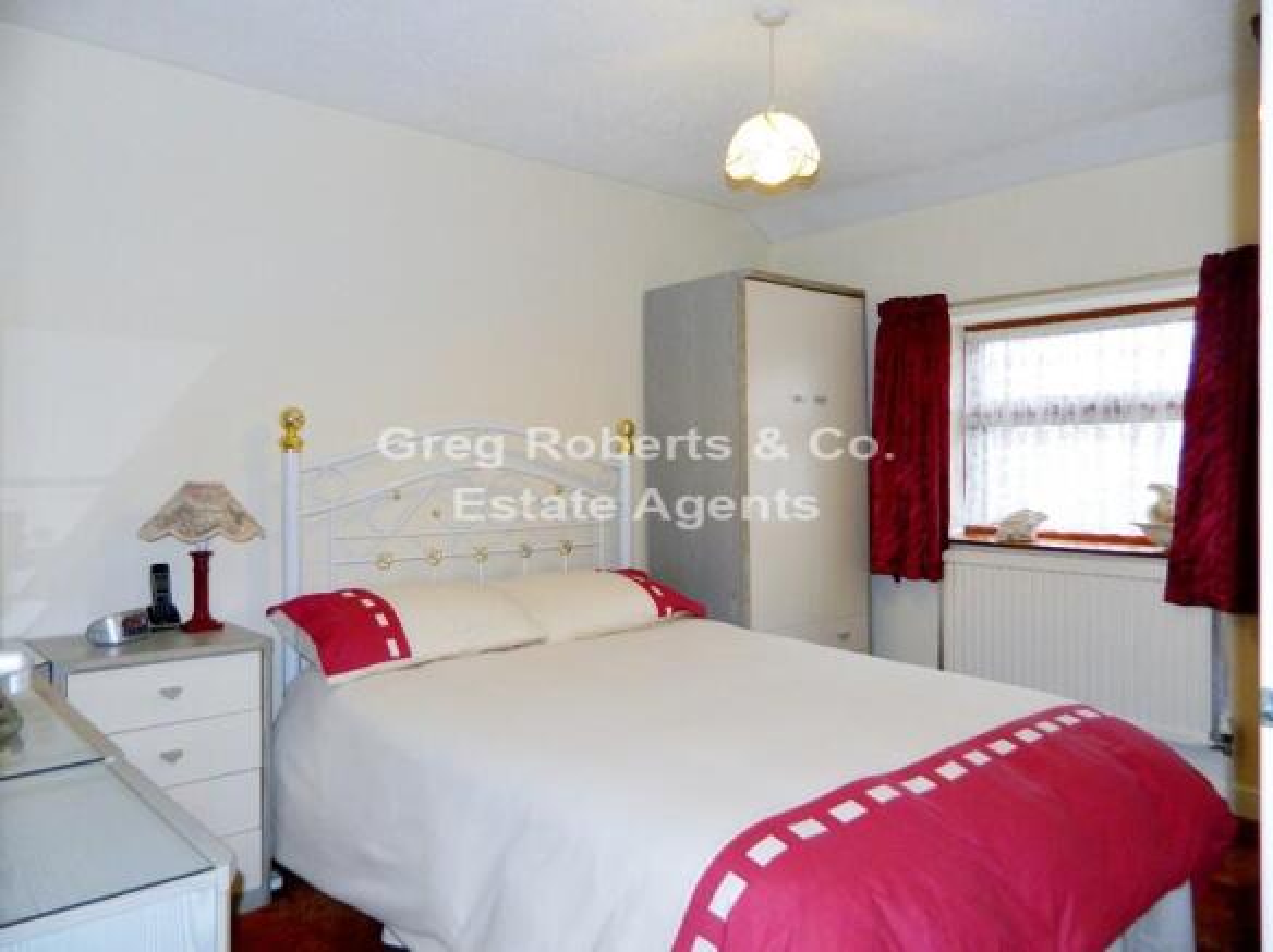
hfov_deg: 69.4
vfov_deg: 54.8
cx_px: 636
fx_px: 919
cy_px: 476
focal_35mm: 25
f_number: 3.1
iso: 200
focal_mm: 4.5
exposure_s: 1/30
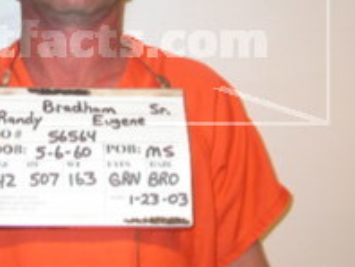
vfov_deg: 15.6
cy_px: 37
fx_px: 965
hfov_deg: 20.6
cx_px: 62
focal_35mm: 94
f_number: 2.9
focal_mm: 11.3
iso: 100
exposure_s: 1/60.3
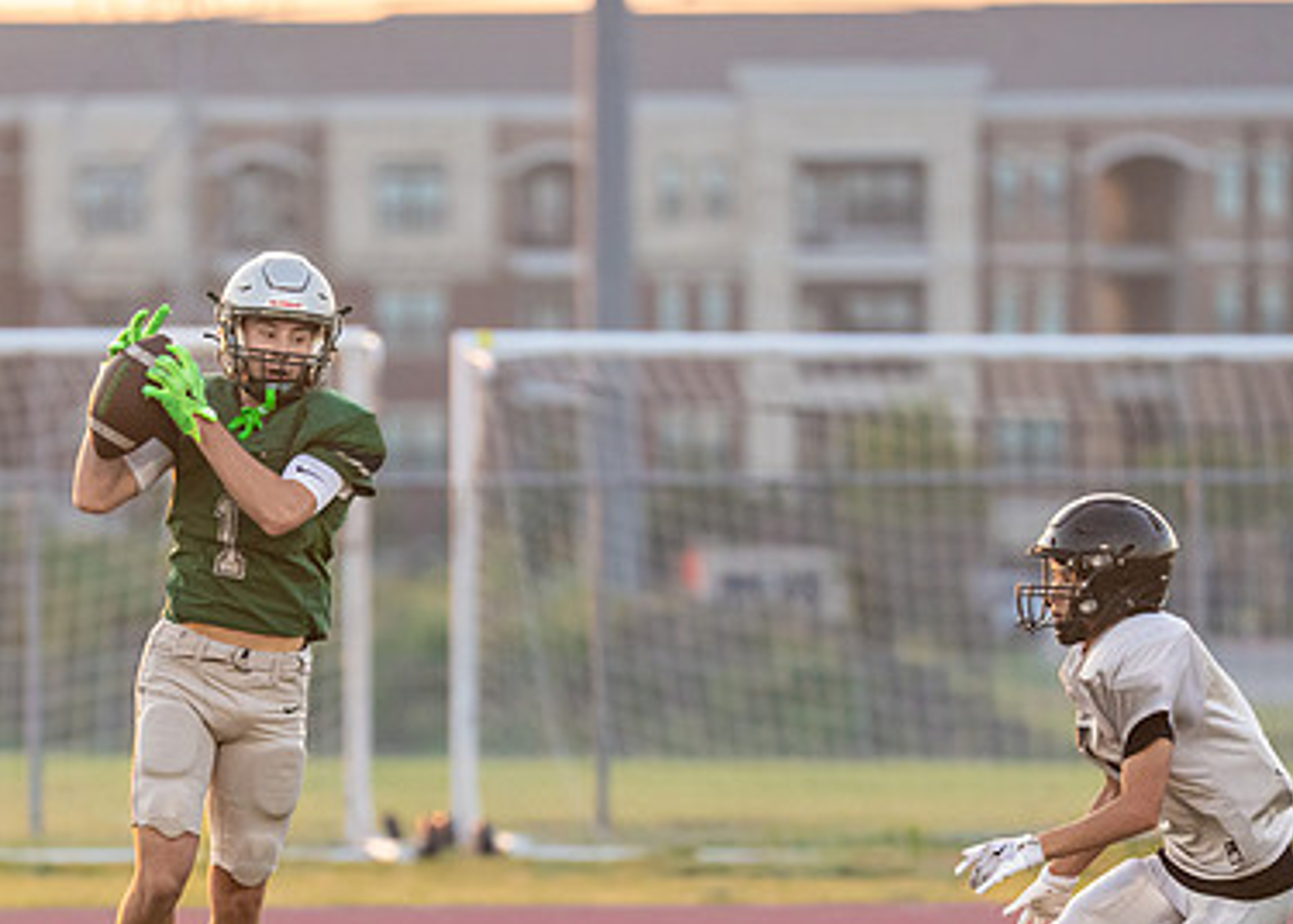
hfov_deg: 4.2
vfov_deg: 3.0
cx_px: 351
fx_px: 17703
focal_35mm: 482
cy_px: 695
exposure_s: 1/1600
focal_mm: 200
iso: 1600
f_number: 3.2
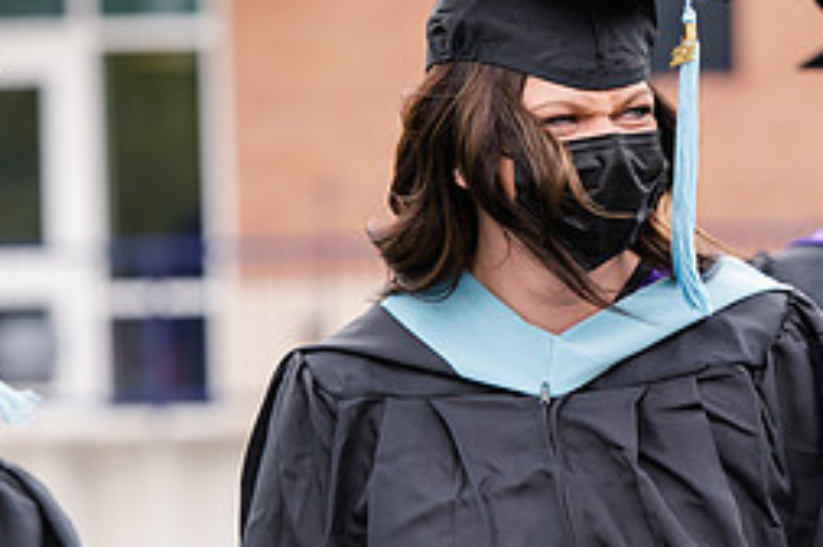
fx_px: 8128
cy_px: 304
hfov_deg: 5.8
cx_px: 745
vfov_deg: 3.9
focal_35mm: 356
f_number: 5
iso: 500
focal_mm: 155
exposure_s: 1/500
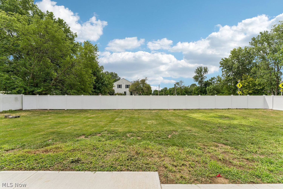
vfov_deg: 81.2
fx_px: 110
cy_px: 94
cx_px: 142
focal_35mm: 14
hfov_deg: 104.3
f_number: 8
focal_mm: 14
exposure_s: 1/640
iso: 200
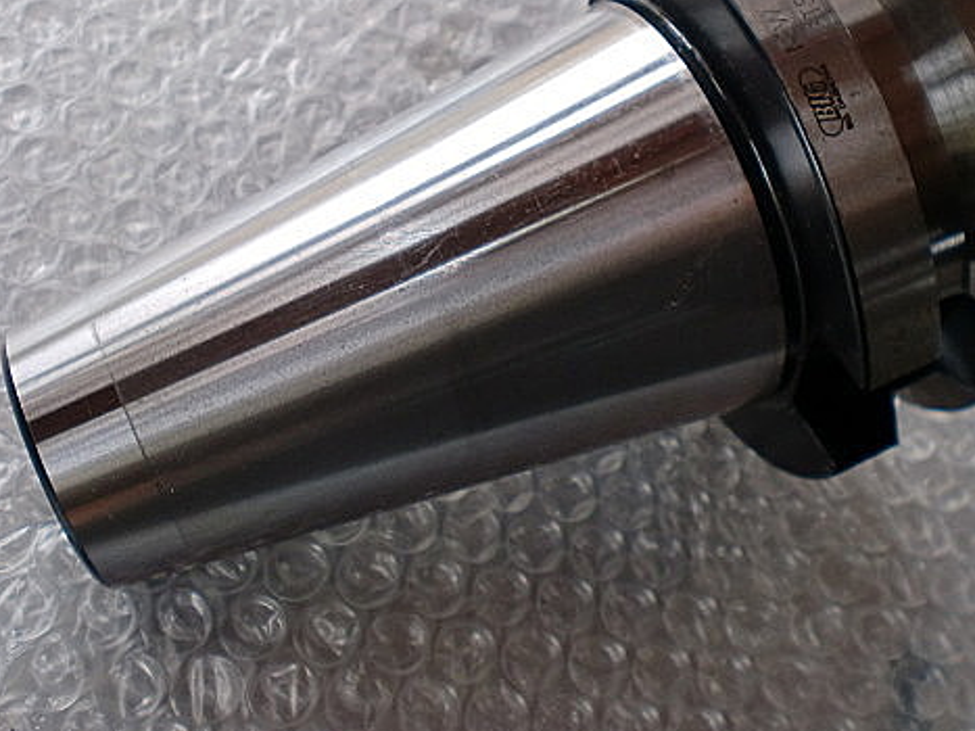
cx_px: 543
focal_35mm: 48
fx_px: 1352
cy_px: 261
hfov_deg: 39.6
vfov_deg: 30.1
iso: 64
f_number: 3.1
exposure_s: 1/160
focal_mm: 6.3
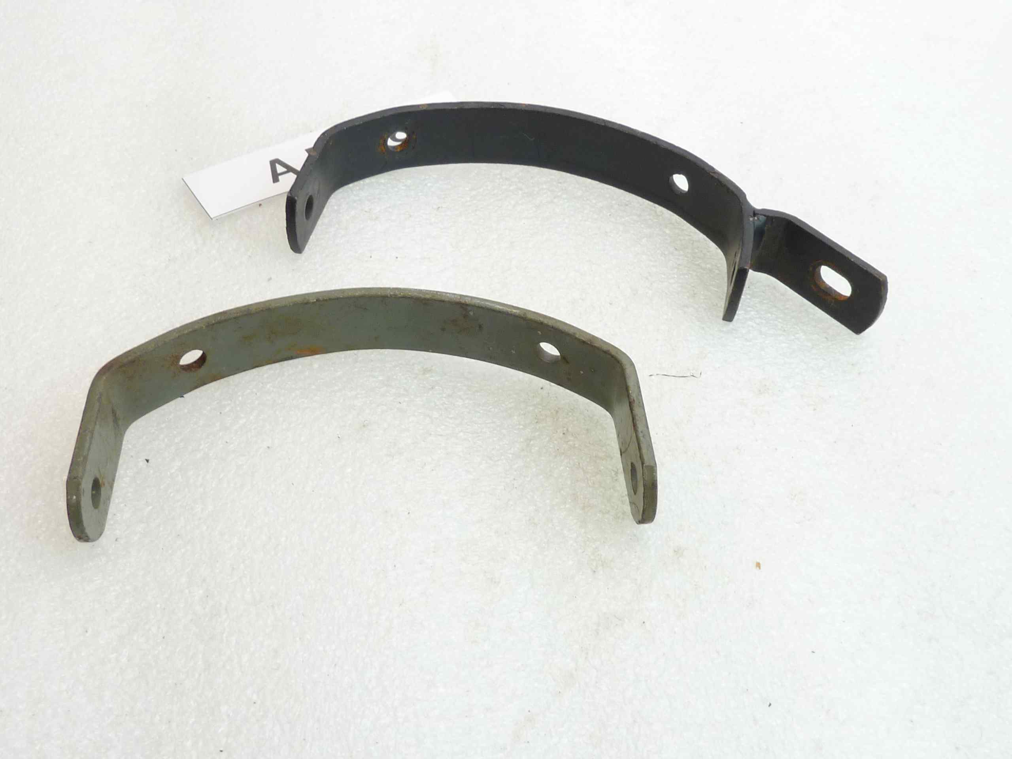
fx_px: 1111
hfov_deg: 49.0
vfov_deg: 37.7
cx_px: 506
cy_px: 380
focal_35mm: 38
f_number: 3.3
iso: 80
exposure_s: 1/15
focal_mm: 4.4
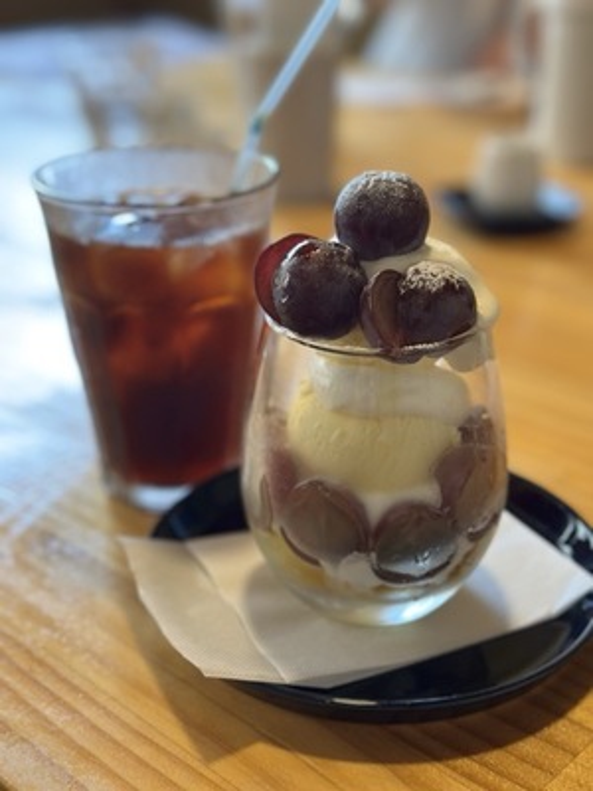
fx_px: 1096
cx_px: 296
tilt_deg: -24.3
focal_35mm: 48
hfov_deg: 30.3
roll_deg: +0.2
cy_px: 396
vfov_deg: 39.7
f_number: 1.78
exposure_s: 1/60
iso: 125
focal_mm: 6.86
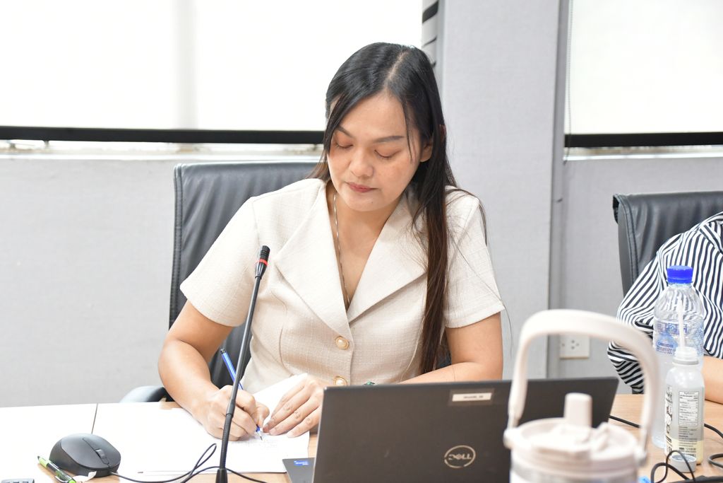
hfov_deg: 27.0
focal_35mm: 75
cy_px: 242
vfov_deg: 18.2
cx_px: 362
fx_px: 1506
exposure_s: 1/100
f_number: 4.8
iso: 3200
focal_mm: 50
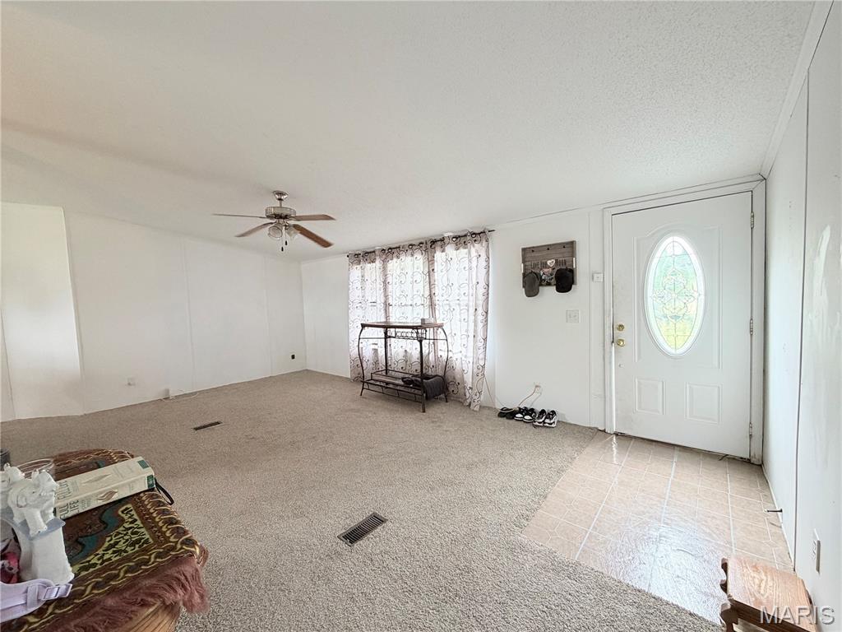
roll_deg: +2.7
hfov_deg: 102.1
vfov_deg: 85.7
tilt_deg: -2.7
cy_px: 316
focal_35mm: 14
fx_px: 341
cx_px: 421
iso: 200
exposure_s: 1/60
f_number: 2.2
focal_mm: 2.22
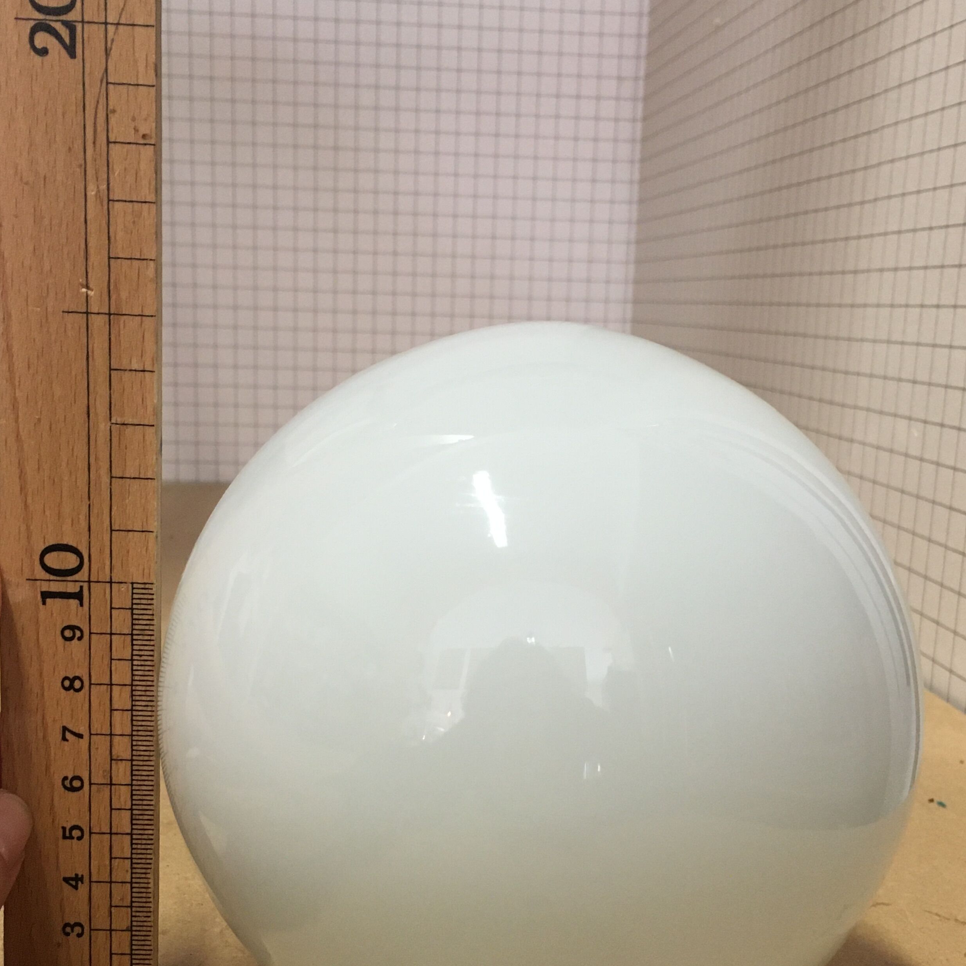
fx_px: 1326
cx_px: 486
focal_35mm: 42
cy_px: 597
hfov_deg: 40.0
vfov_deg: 39.8
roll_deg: -2.2
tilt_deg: -11.6
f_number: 2.2
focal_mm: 4.15
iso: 160
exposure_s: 1/33
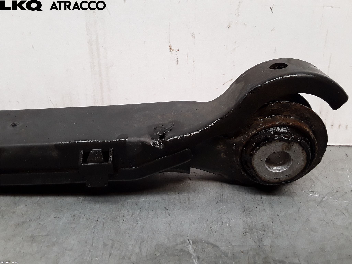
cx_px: 176
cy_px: 132
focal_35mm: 28
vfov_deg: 49.7
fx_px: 285
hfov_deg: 63.4
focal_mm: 2.91
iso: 80
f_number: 1.9
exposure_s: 1/100
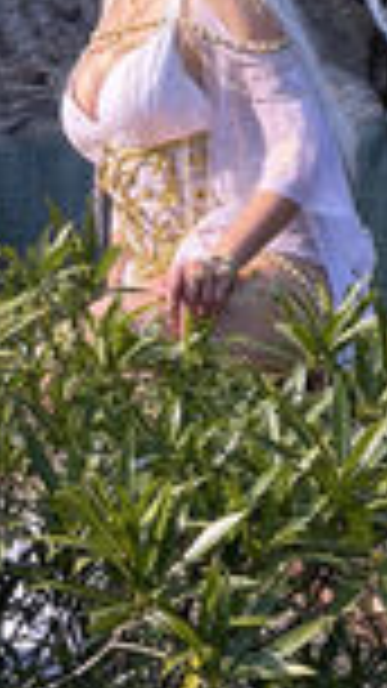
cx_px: 333
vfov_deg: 13.0
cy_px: -191
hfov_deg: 7.6
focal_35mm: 160
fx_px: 2920
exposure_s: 1/2415
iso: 100
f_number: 1.78
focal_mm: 6.76
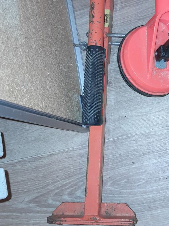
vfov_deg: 38.5
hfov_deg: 28.7
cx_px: 149
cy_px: 77
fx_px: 319
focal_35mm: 49
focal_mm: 3.98
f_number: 1.8
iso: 200
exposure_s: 1/50
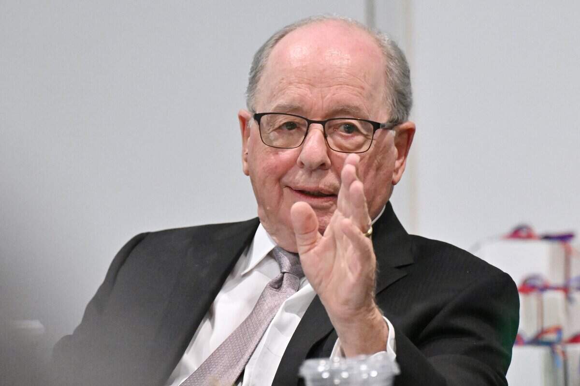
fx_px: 6761
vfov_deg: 3.3
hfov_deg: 4.9
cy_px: 193
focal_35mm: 420
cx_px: 290
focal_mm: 280
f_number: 4
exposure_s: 1/412
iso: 5000
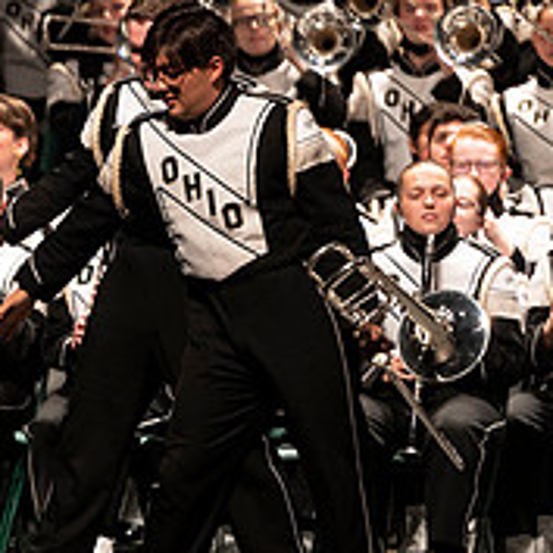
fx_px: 10085
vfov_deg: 3.1
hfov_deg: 3.1
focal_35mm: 558
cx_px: -309
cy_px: 228
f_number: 2.8
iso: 2500
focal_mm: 200
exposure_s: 1/500
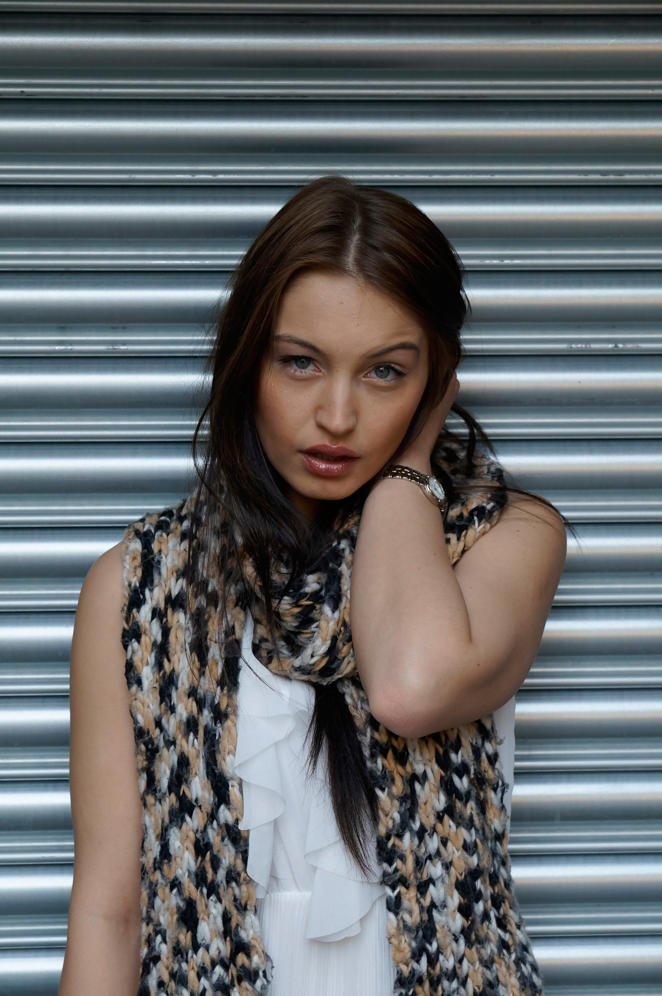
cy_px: 498
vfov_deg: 27.0
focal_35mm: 75
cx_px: 331
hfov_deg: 18.1
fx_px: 2073
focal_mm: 50
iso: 400
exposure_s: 1/250
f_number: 5.6
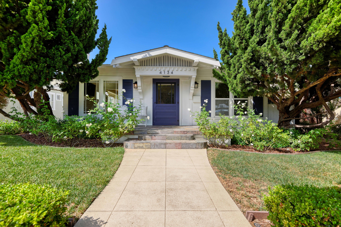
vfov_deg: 73.8
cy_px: 114
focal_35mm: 16
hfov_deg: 96.7
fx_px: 152
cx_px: 170
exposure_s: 1/400
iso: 100
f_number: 5.6
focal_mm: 16
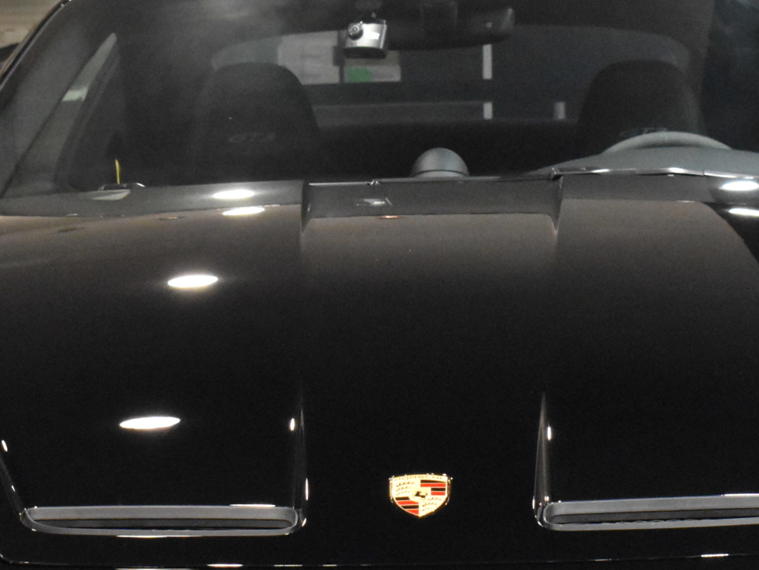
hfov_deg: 15.4
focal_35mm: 128
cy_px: 510
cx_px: 445
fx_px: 2807
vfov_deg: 11.5
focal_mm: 34
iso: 6400
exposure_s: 1/50
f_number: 8
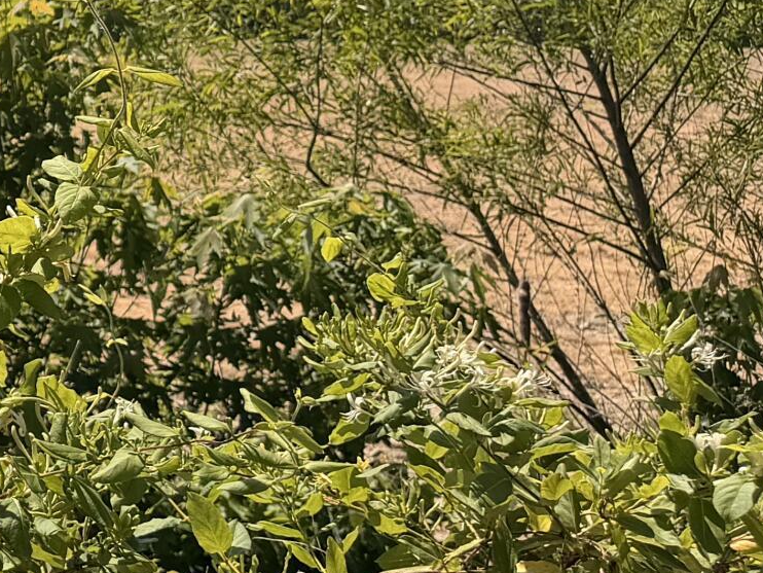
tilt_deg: -1.3
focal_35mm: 97
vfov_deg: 15.1
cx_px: -726
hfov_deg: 16.1
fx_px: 2139
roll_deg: -0.1
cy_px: 49
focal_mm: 6.76
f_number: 1.78
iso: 80
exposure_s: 1/7353
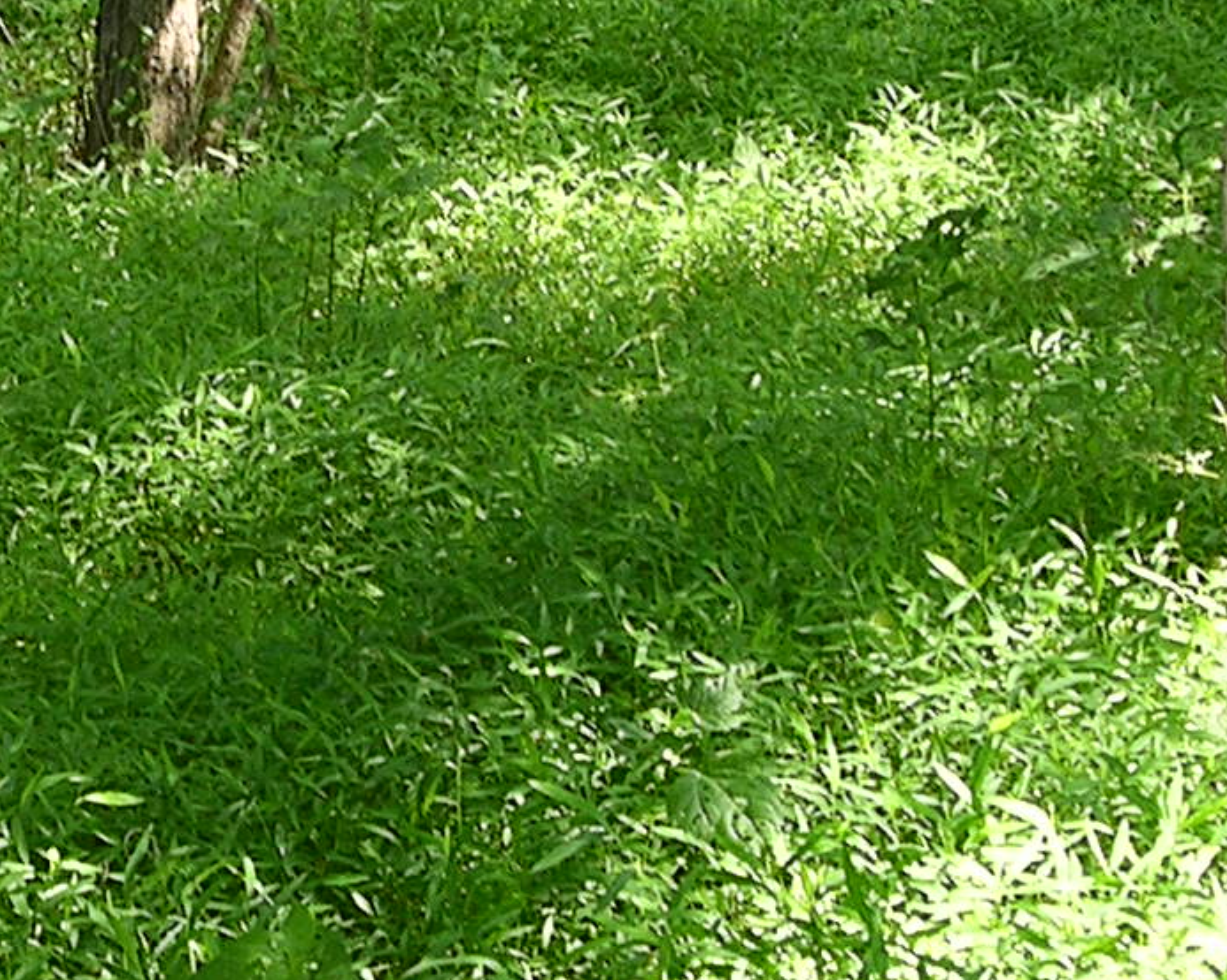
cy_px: 536
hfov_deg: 11.8
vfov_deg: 9.6
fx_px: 5845
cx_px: -89
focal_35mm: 161
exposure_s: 1/25.4
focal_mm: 8.9
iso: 50
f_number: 3.5
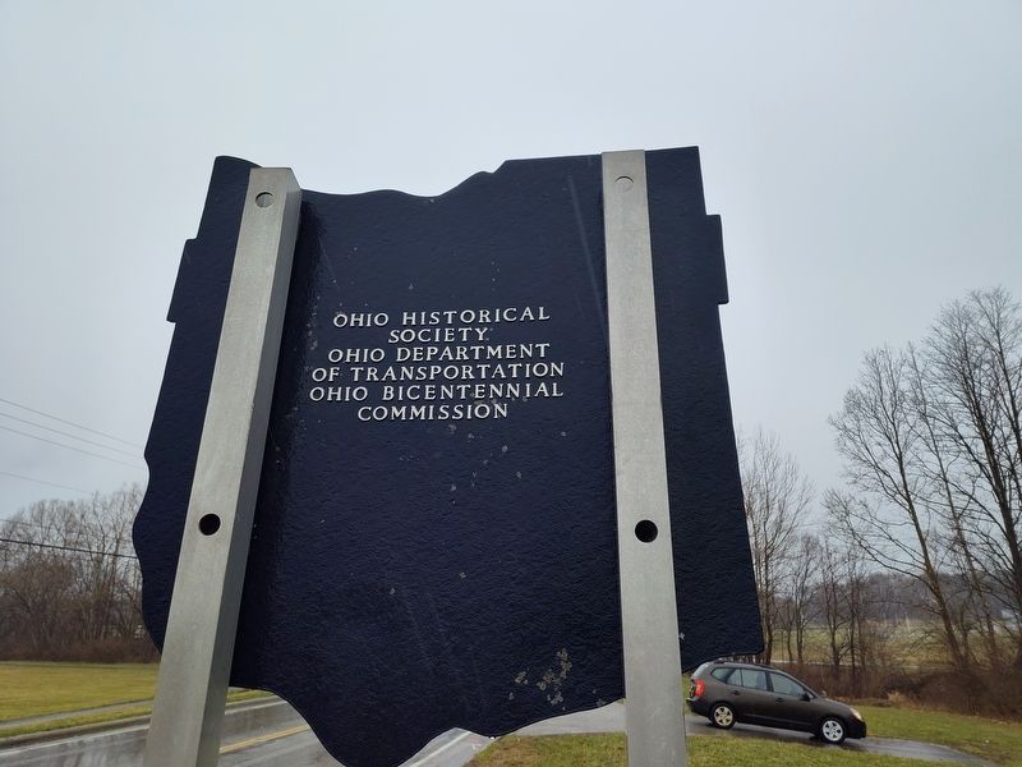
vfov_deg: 58.9
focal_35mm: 23
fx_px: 679
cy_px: 384
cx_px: 511
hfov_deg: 73.9
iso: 100
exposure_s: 1/200
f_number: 1.8
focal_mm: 5.56
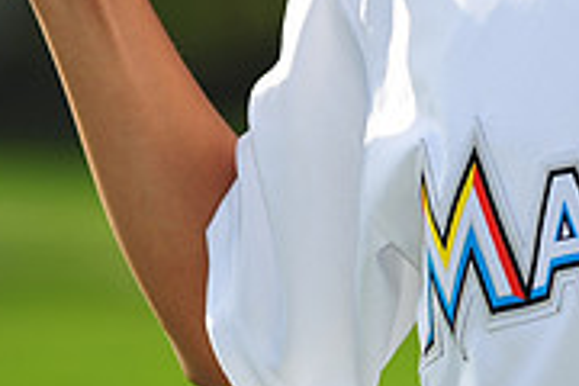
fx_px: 10341
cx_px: 602
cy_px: -193
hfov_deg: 3.2
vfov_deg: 2.1
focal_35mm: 643
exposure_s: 1/1250
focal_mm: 200
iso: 200
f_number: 4.5
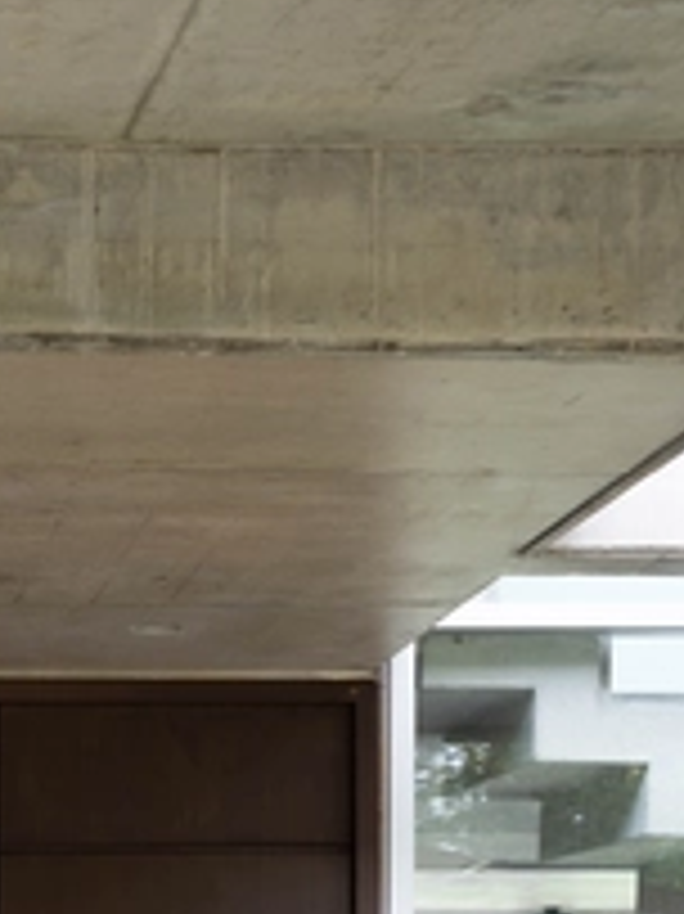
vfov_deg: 20.0
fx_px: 2400
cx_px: -173
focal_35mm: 91
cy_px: 1135
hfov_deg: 15.5
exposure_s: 1/4
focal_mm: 32
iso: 100
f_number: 5.6
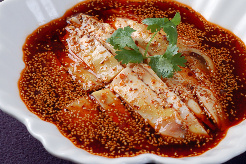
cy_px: 67
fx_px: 730
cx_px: 139
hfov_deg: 19.1
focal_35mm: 107
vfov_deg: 12.8
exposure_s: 1/640
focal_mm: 50
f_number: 6.3
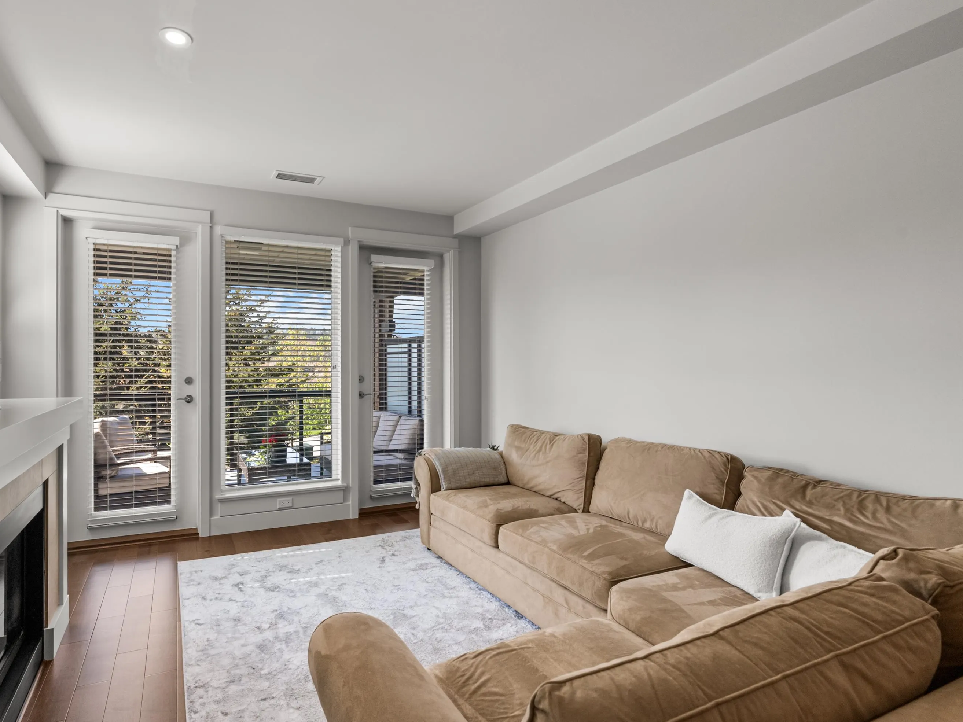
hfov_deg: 87.0
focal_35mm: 18
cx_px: 401
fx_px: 501
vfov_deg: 71.6
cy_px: 357
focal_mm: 16
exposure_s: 1/30
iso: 800
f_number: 9
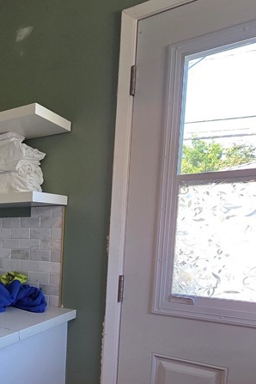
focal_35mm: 31
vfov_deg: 58.4
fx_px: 331
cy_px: 266
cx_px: -74
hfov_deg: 32.3
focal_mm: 2.2
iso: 160
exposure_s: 1/120
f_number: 2.2
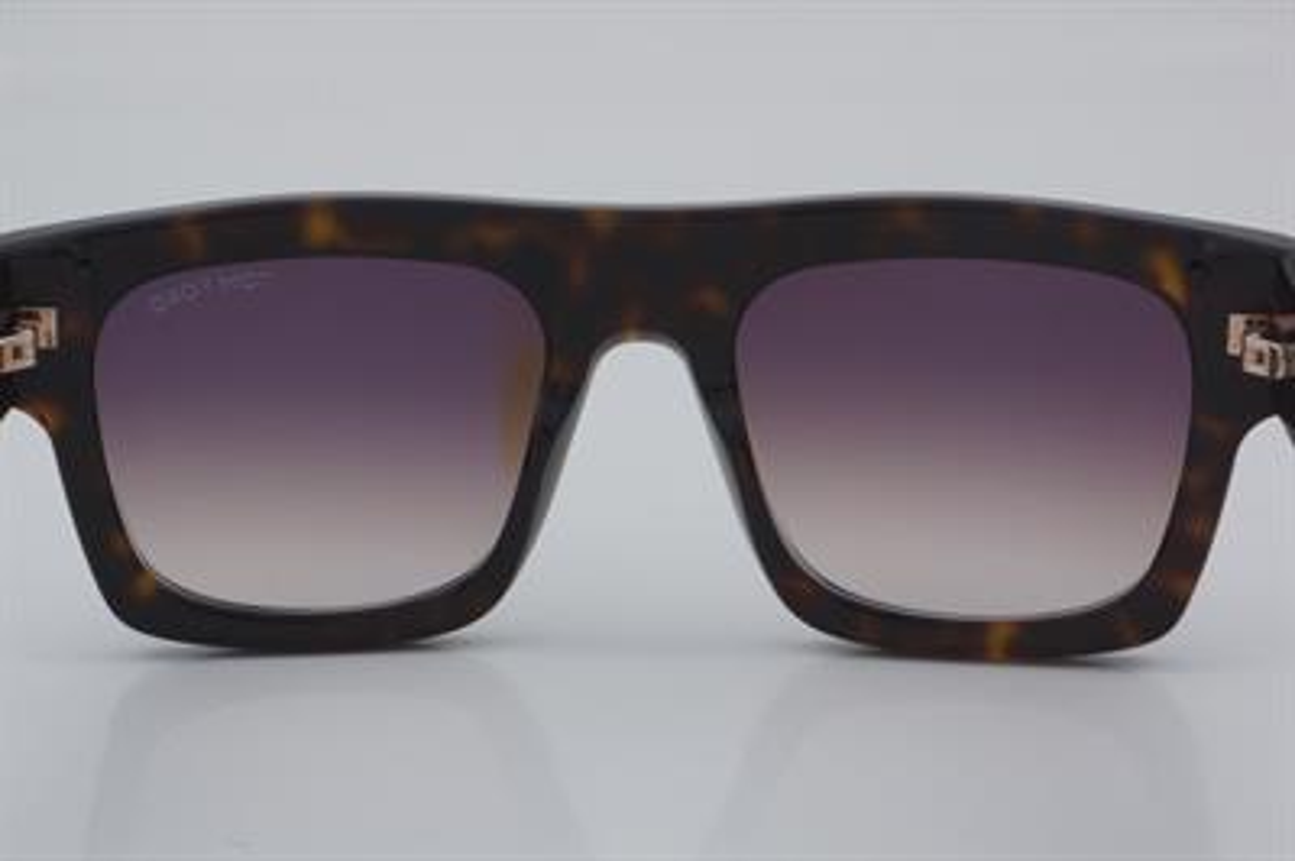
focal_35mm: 82
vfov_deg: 16.5
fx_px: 2965
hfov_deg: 24.6
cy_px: 430
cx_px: 648
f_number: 32
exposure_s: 1/4
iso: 100
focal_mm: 55
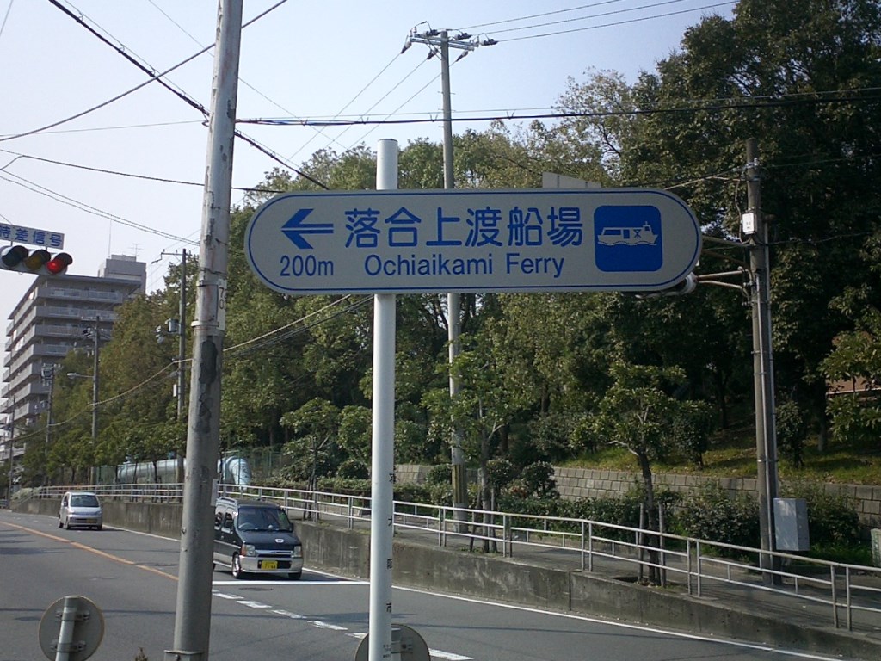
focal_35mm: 37
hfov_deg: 50.1
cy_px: 330
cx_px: 440
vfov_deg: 38.7
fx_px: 942
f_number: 3.5
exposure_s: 1/1000
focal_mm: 5.6
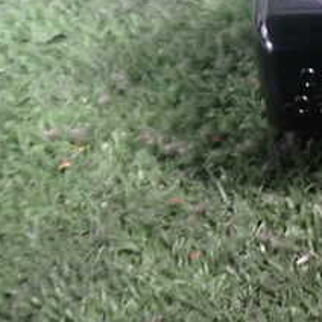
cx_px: 450
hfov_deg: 20.5
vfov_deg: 22.2
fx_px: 789
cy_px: -3
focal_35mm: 75
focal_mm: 5.4
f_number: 2.3
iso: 800
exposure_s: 1/25
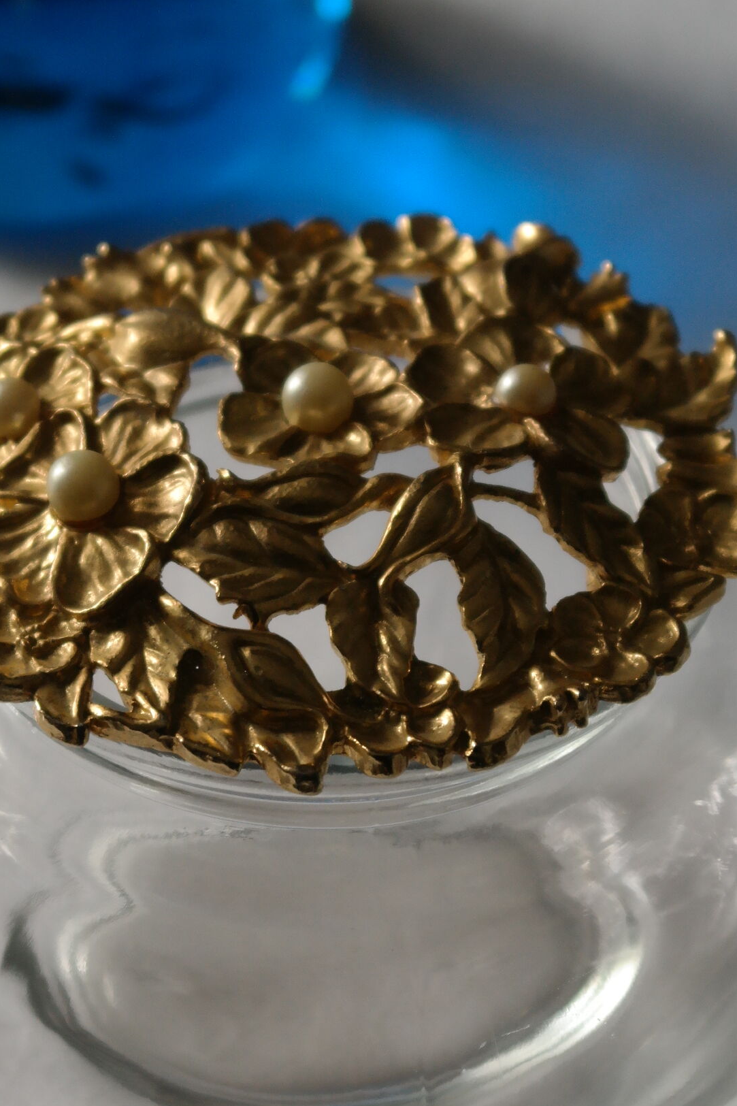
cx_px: 325
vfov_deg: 14.5
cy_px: 680
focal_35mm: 141
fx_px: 4330
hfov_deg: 9.7
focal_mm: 50
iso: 800
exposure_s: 1/80
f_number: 5.6
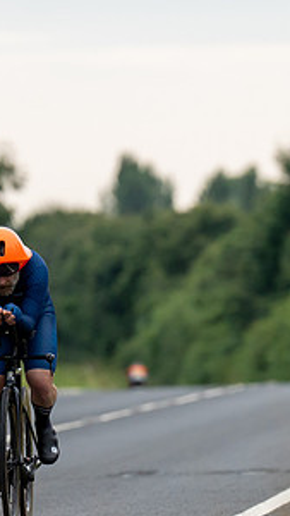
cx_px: 53
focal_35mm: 556
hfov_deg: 2.2
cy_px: 281
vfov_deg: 3.9
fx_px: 7592
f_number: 3.2
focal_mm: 185
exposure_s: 1/640
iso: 1000
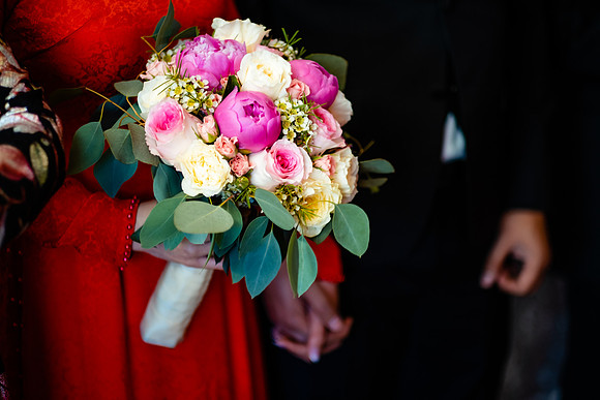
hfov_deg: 24.2
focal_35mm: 84
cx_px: 300
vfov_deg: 16.3
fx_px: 1400
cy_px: 200
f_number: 1.2
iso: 250
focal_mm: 56
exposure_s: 1/160
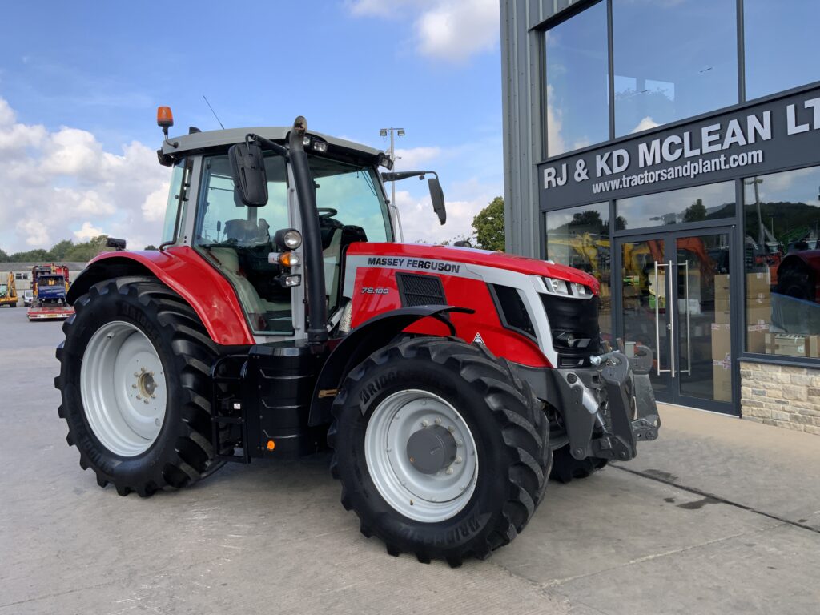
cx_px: 410
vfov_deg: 48.2
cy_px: 308
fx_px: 687
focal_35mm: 29
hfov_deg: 61.7
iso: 16
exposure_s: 1/804
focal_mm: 3
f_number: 1.8
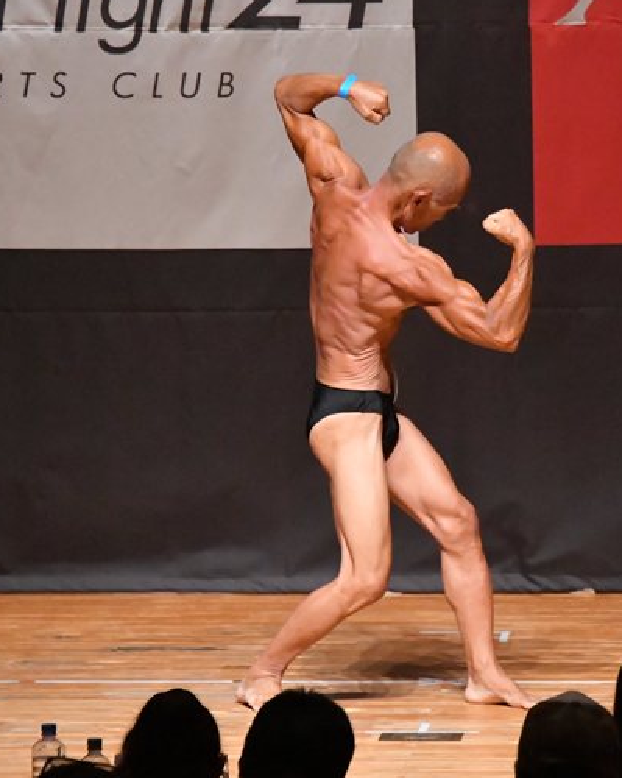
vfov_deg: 4.7
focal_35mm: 415
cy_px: 384
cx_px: 362
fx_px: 9552
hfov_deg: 3.7
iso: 12800
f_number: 5.6
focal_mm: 190
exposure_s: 1/400
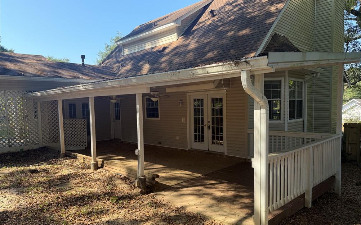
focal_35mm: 26
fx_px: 256
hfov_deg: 70.4
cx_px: 184
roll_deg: +1.6
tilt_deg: -1.0
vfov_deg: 47.5
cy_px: 128
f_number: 1.78
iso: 100
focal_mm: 6.76
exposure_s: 1/920
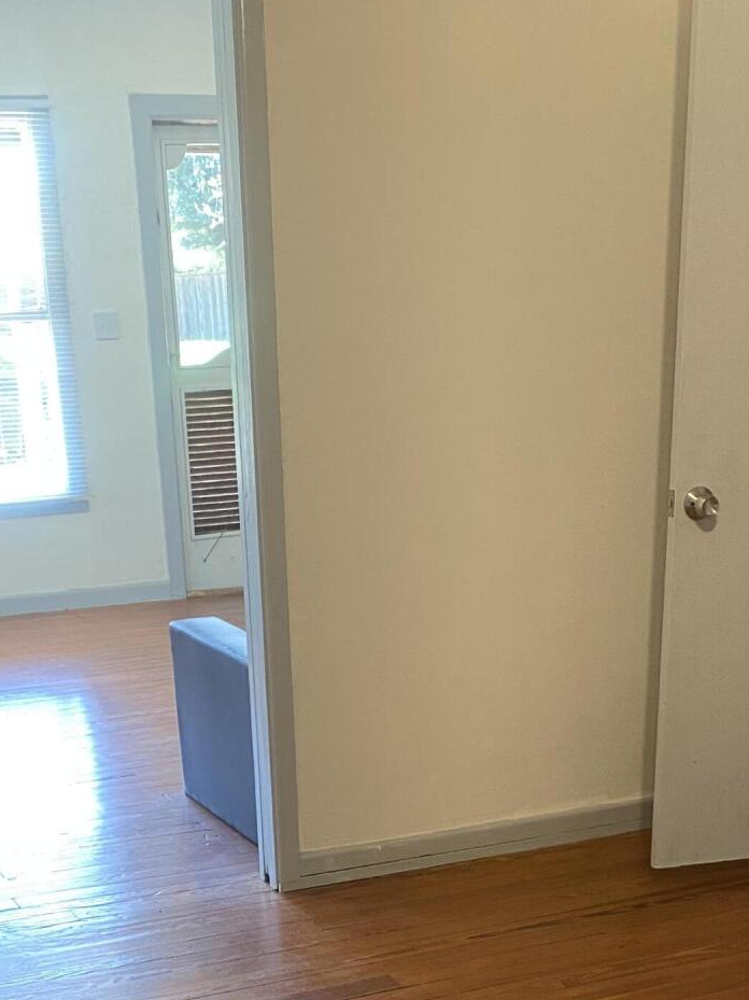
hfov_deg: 26.1
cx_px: 348
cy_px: 1051
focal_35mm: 56
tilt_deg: -25.5
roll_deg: +2.8
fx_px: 1617
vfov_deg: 31.2
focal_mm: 4.25
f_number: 1.8
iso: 200
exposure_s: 1/60
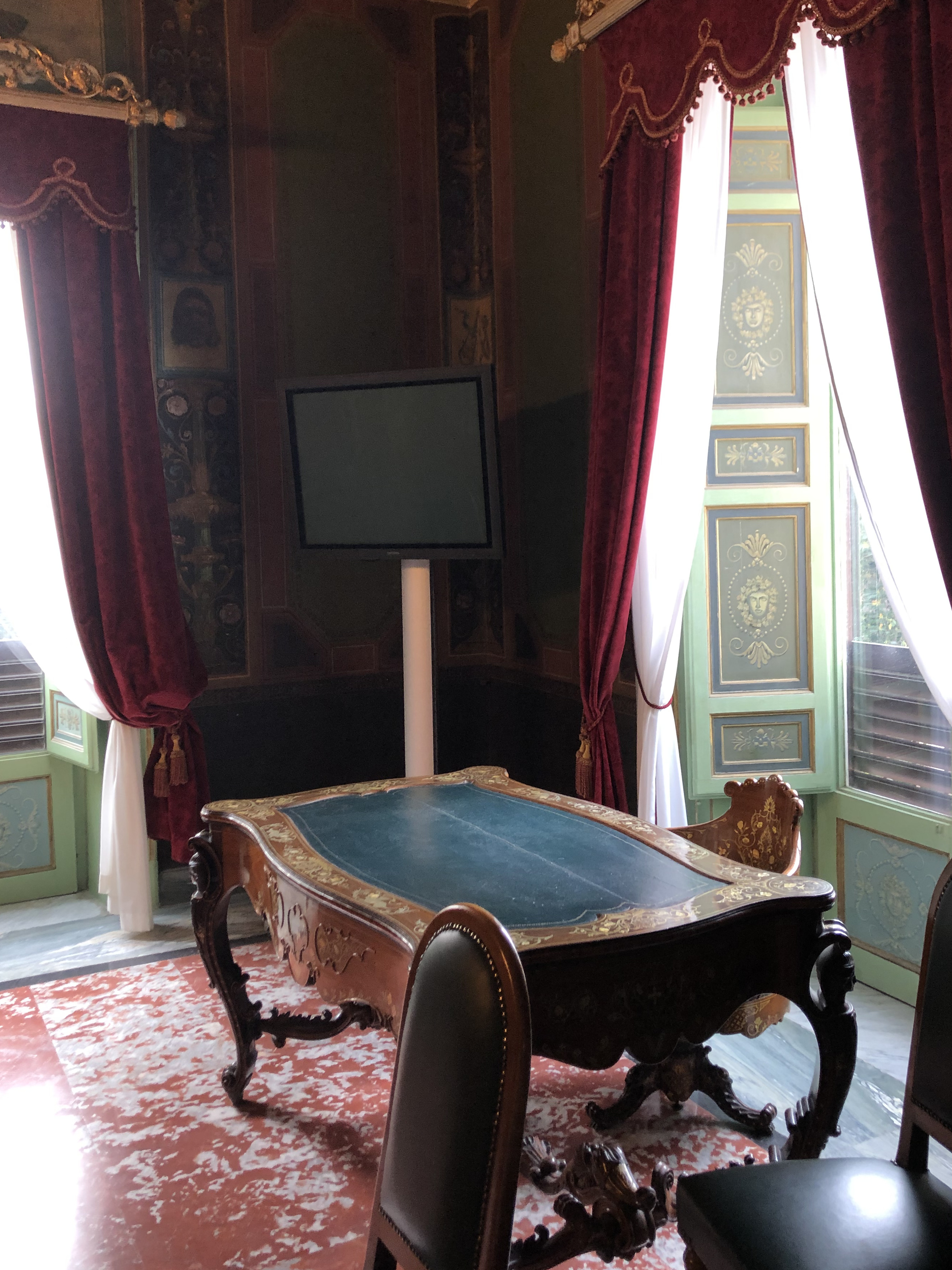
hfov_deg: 44.2
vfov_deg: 56.7
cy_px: 579
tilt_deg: -1.1
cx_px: 478
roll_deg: +1.9
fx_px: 1173
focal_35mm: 32
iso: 40
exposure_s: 1/25
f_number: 1.8
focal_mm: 4
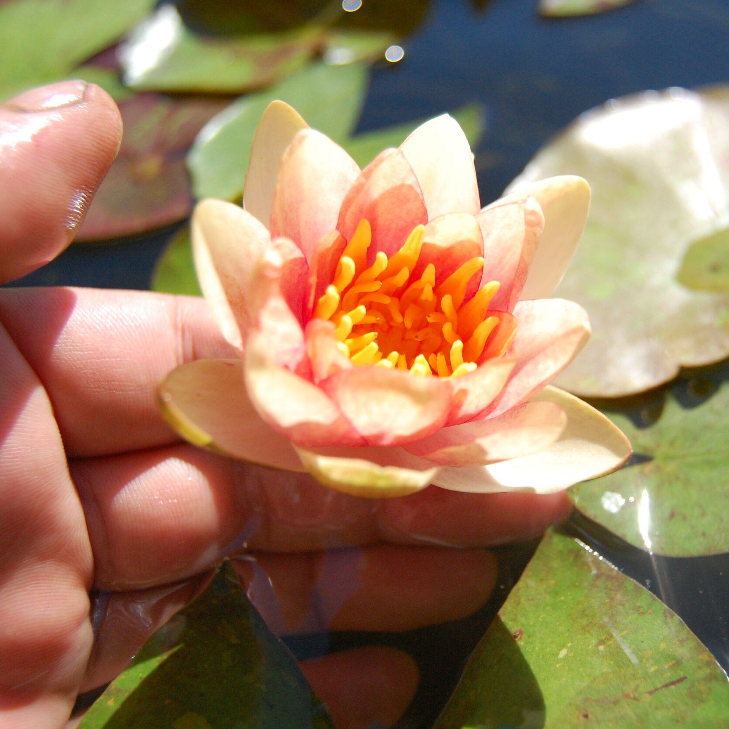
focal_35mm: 47
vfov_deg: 36.1
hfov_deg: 35.7
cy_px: 367
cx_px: 490
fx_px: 1120
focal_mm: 24
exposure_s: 1/4000
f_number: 4
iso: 800
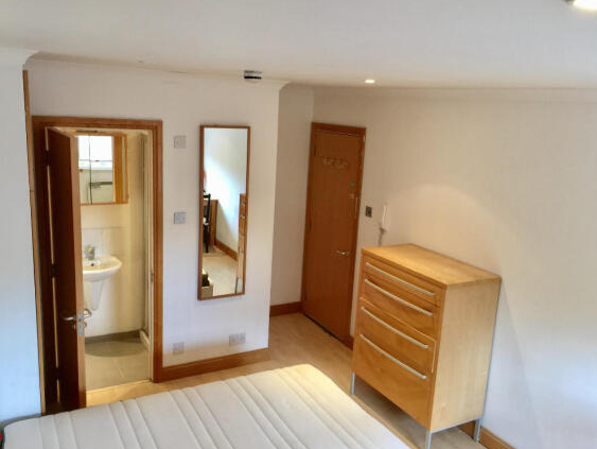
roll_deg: -3.3
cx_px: 301
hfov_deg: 59.9
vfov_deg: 46.8
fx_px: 518
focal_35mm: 30
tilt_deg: -13.4
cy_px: 227
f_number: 2.2
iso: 50
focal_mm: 4.15
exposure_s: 1/17
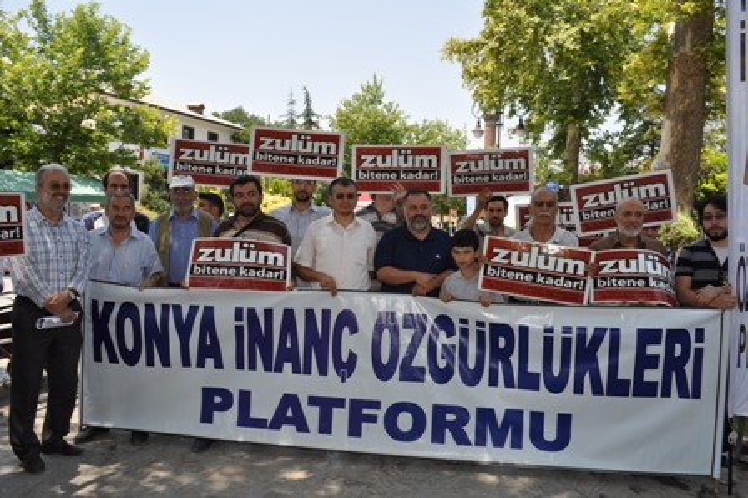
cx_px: 374
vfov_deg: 47.9
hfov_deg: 67.4
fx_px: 561
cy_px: 249
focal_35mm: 27
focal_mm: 18
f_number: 8
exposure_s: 1/200
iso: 200
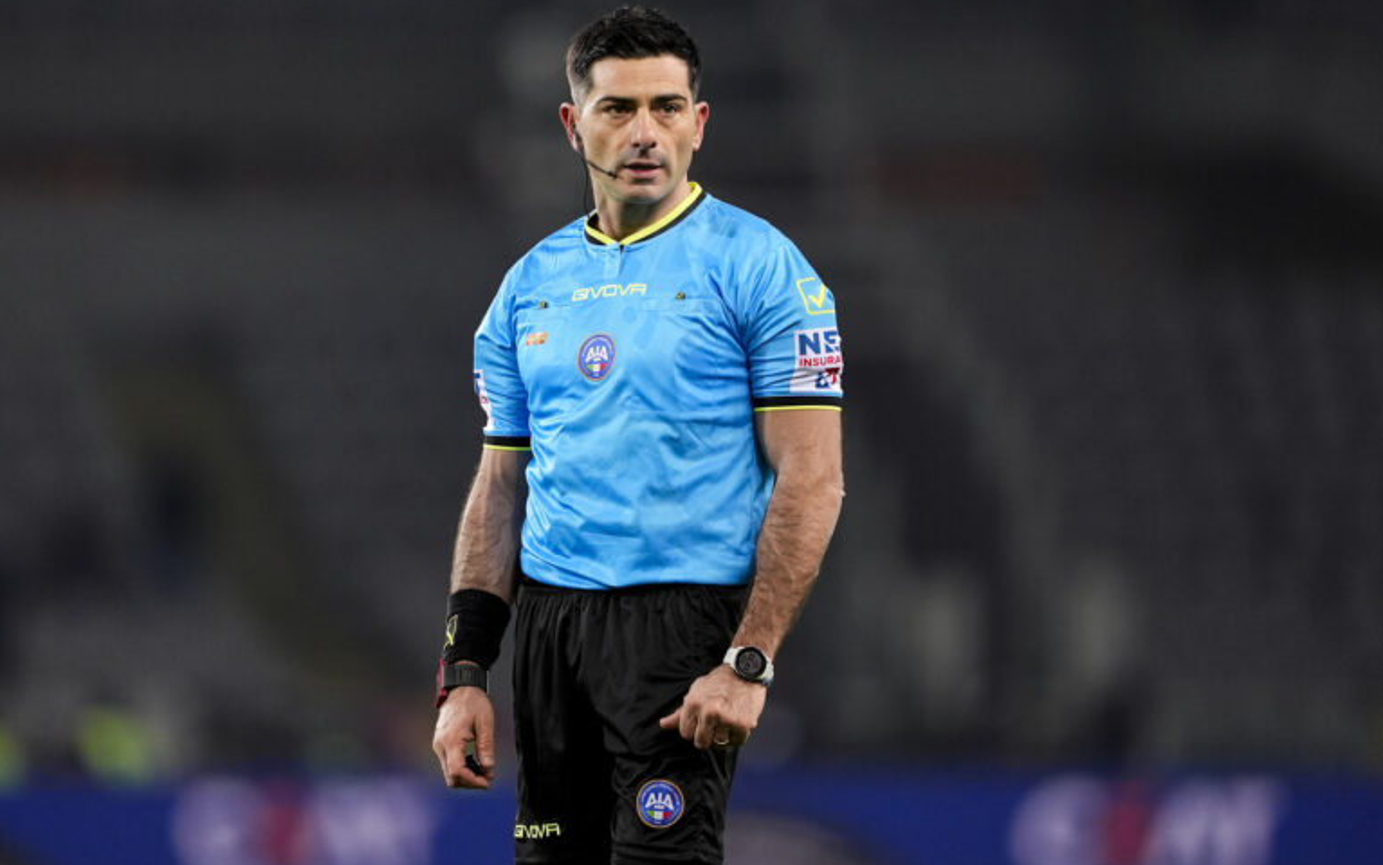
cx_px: 691
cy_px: 426
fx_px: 15421
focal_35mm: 409
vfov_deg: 3.2
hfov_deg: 5.1
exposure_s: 1/1600
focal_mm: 400
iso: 2000
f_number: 2.8
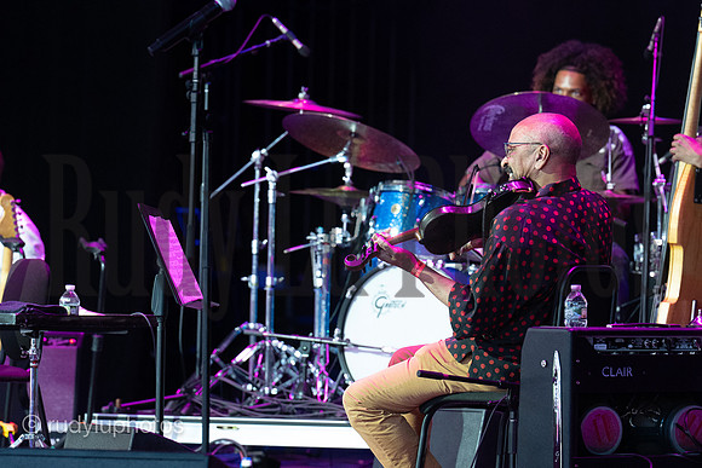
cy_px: 234
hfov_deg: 6.9
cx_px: 351
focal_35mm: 300
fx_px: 5851
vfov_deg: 4.6
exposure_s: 1/160
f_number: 5.6
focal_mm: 200
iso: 3200
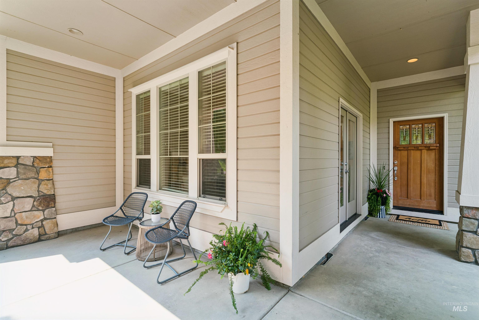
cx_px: 240
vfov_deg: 71.1
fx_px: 224
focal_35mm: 17
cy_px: 160
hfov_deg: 94.0
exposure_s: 1/20
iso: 400
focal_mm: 16.8
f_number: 13
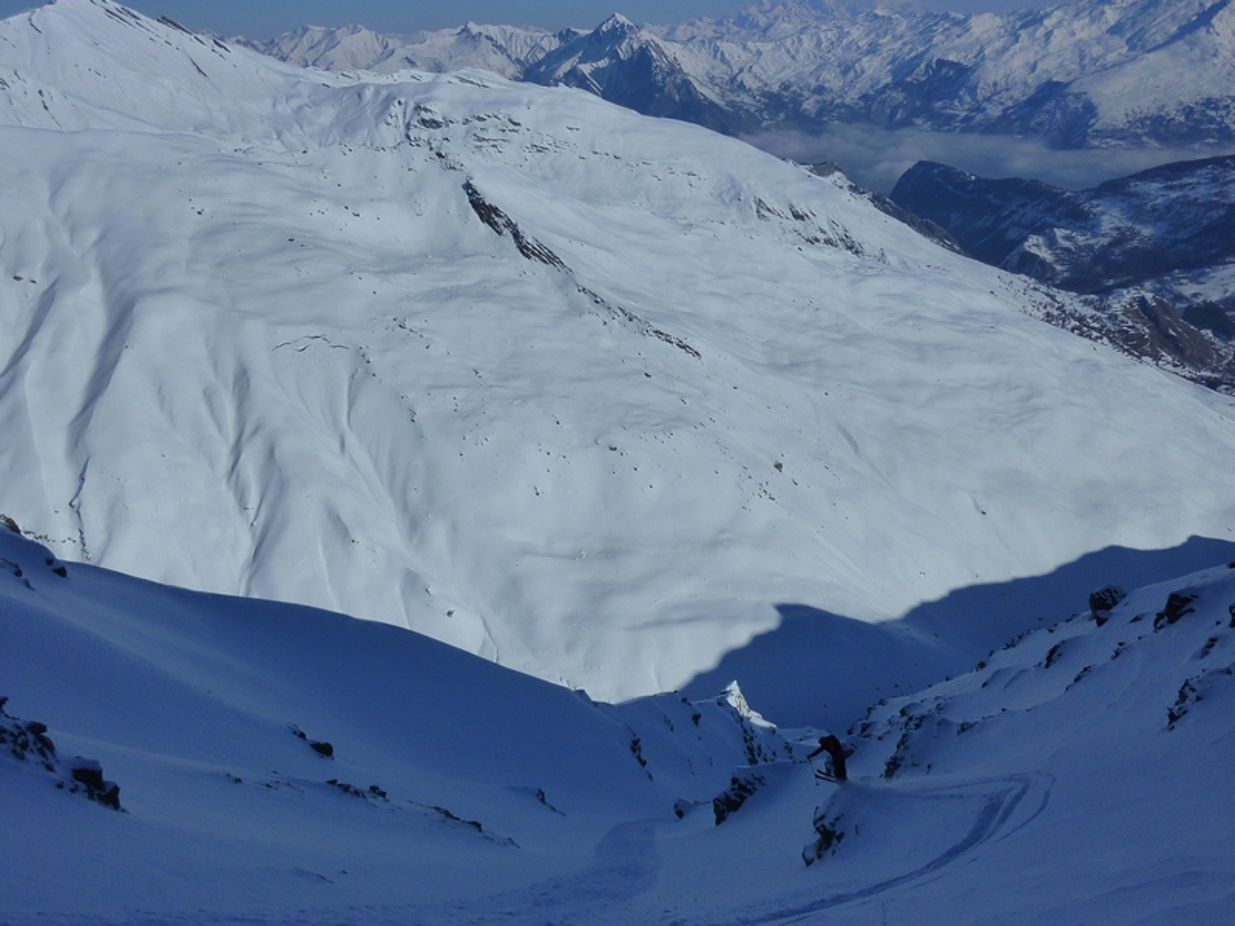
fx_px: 1106
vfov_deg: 45.4
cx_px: 618
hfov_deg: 58.4
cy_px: 463
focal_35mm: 31
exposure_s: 1/400
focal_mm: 5.5
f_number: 11
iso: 125
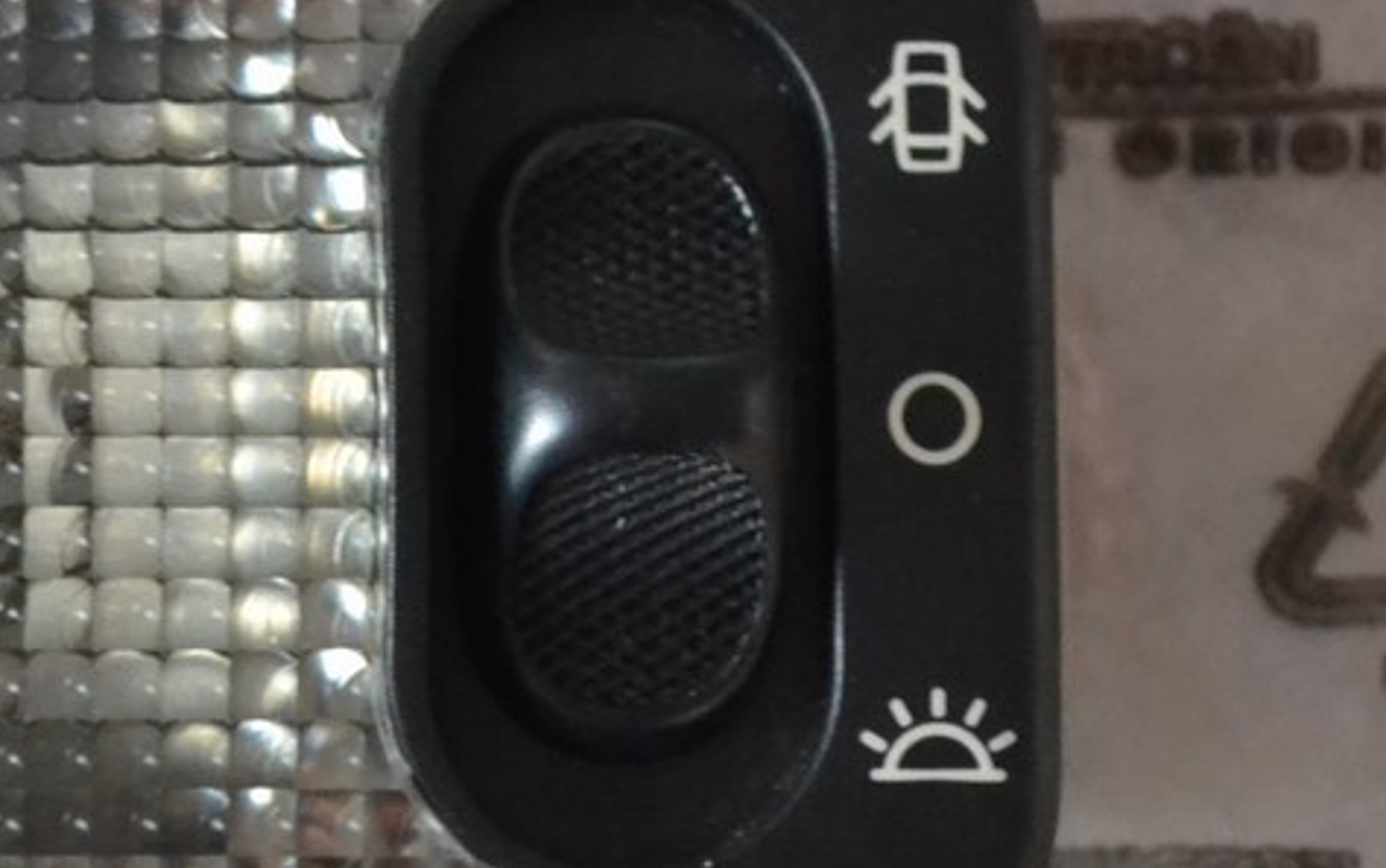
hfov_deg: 11.9
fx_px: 6577
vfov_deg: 7.6
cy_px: 444
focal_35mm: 174
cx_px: 82
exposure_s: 1/50
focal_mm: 40
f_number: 5.3
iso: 3200
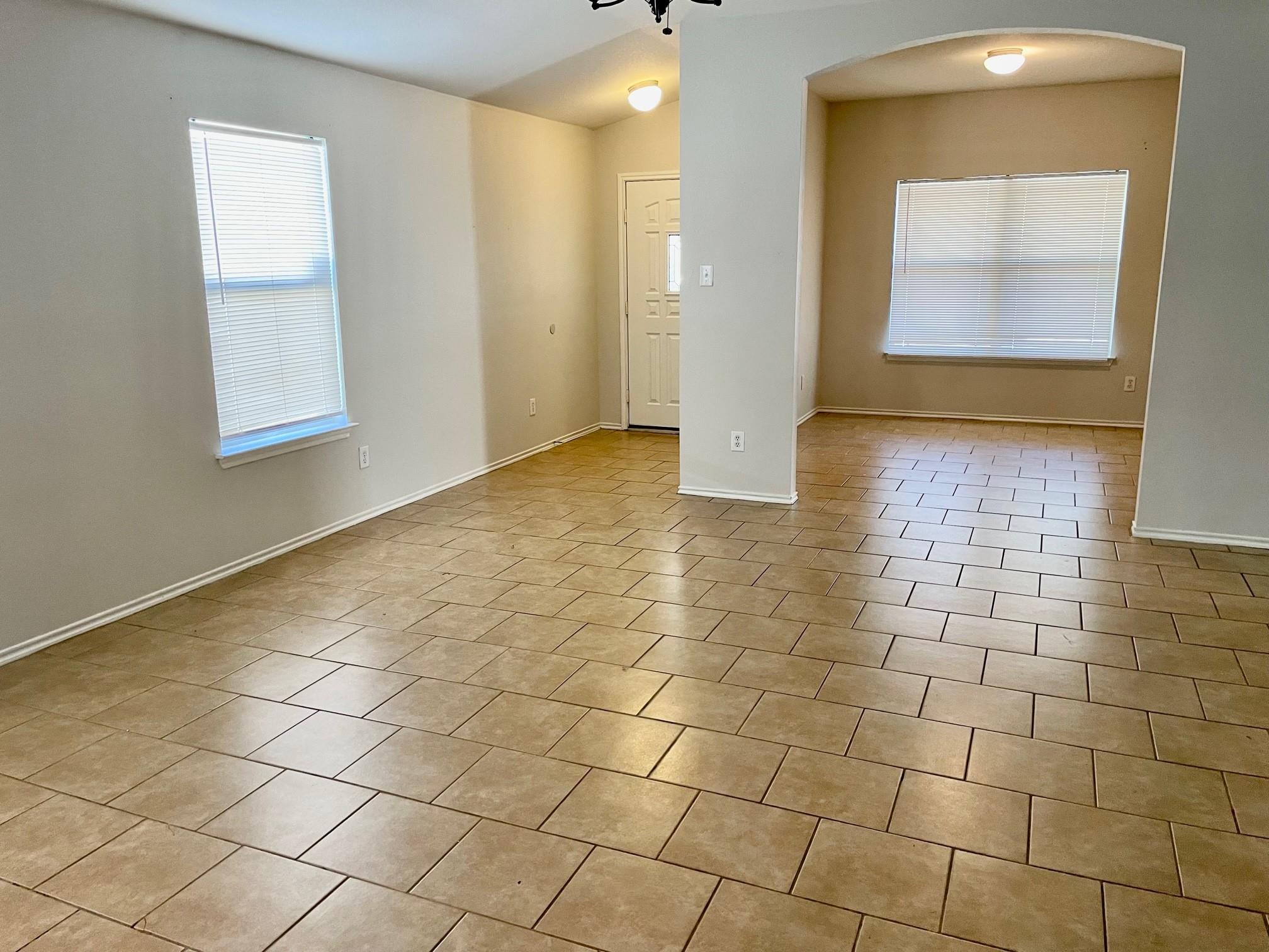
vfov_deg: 53.1
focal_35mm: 26
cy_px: 476
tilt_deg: -12.9
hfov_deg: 67.3
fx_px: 953
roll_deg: +0.8
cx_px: 634
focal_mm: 4.2
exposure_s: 1/60
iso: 125
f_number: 1.6
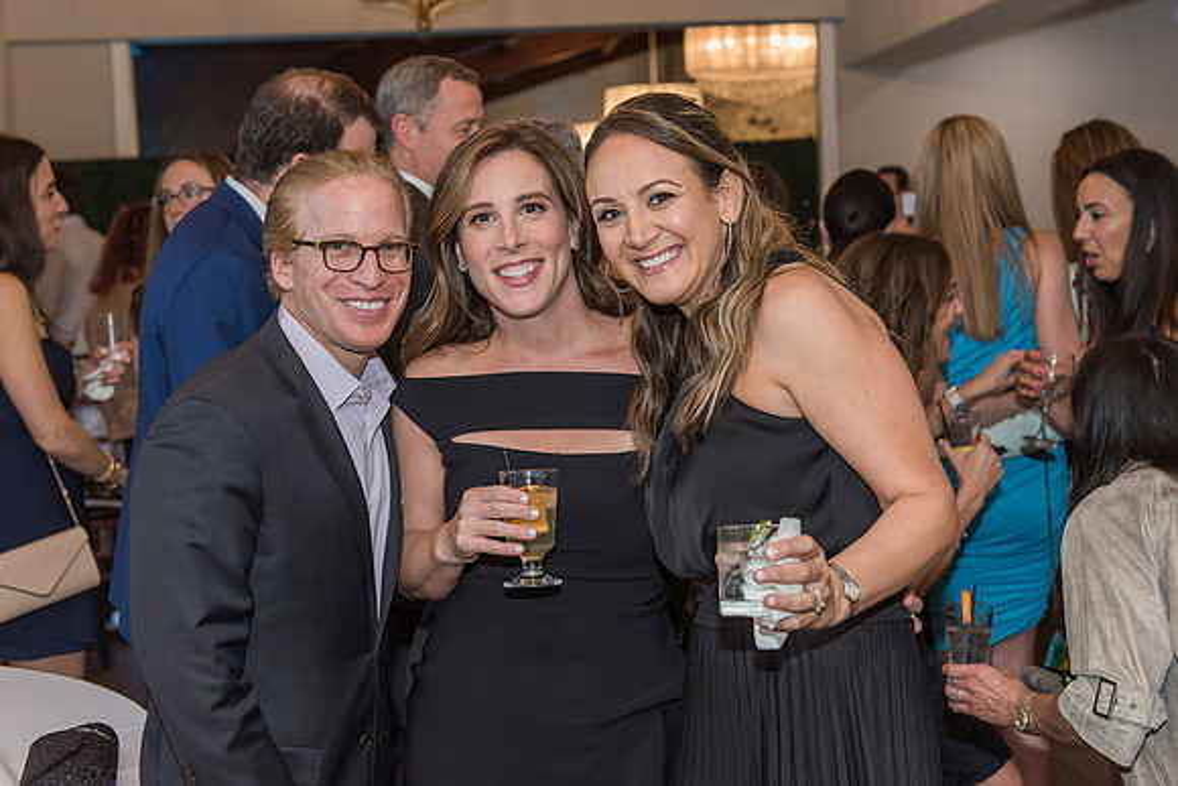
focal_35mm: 55
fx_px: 1785
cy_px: 357
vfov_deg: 24.8
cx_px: 643
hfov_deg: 36.5
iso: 1000
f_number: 4
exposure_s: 1/100
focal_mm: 50
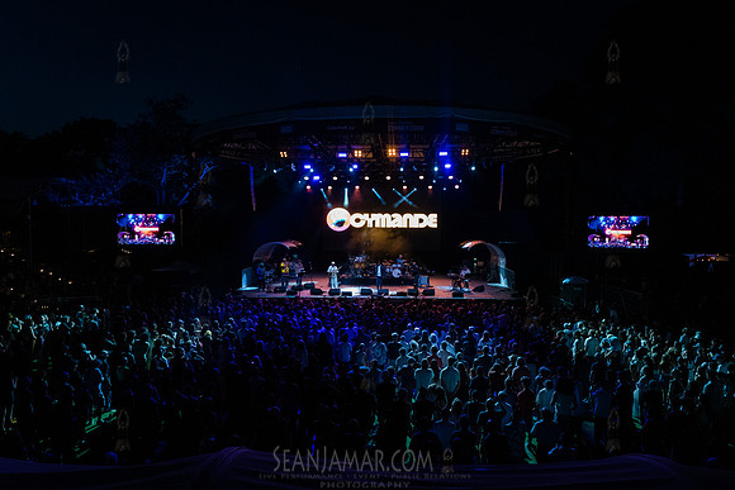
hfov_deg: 72.6
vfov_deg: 52.3
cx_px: 368
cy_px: 245
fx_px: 500
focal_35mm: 24
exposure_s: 1/500
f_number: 4
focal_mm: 24
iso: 6400
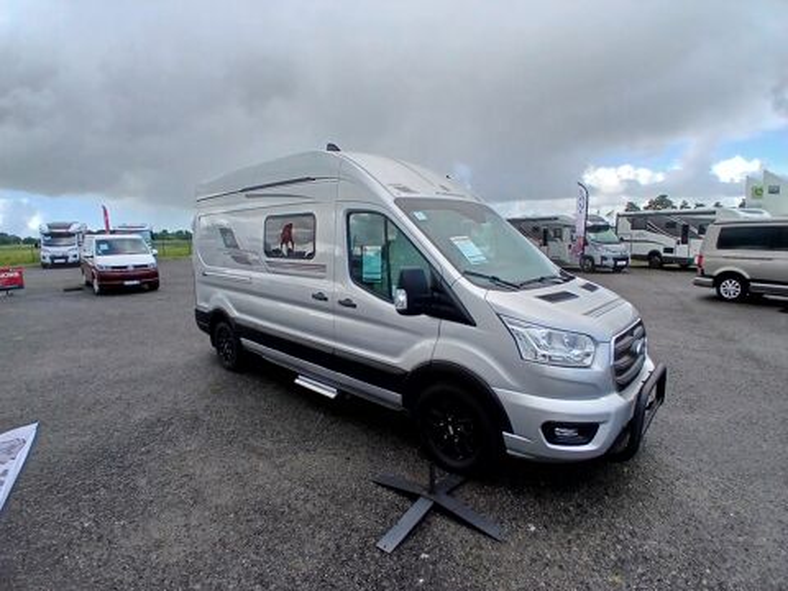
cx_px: 394
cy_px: 296
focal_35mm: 17
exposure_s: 1/476
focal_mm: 1.4
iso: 50
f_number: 2.2
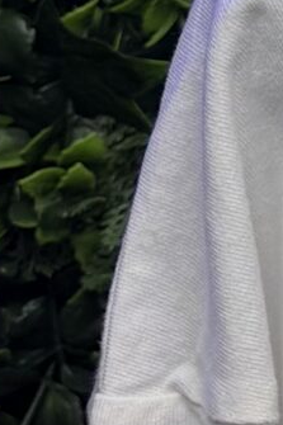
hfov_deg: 6.2
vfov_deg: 10.2
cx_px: 1058
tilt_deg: -7.3
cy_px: -335
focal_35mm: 191
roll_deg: +0.2
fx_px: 2254
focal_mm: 6.76
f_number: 1.78
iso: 64
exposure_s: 1/126
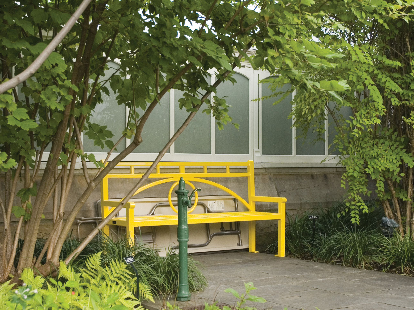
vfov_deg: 23.4
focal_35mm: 63
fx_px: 750
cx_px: 207
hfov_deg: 30.9
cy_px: 182
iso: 160
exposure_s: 1/80
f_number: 4.5
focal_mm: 29
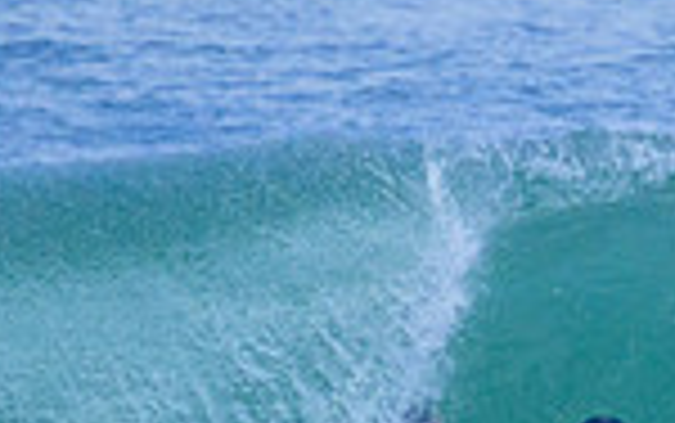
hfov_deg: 0.7
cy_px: 619
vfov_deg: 0.4
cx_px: 702
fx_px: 58009
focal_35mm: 3151
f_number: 11
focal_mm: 800
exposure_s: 1/2000
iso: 2800
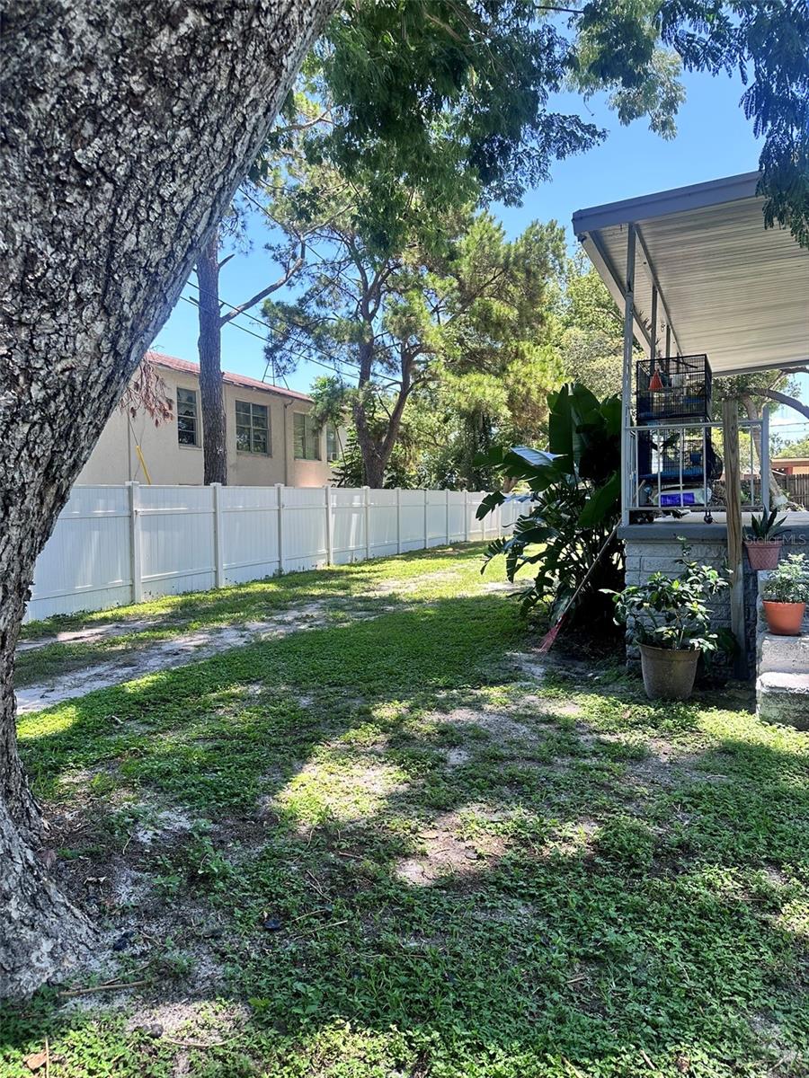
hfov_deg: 56.8
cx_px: 404
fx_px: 748
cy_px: 539
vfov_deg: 71.6
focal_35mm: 24
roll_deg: +0.5
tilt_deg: -2.6
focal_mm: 6.86
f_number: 1.78
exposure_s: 1/690
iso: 80
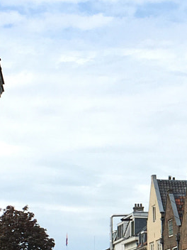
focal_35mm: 132
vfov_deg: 14.9
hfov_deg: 11.0
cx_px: 220
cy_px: 180
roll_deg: +0.6
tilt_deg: +8.8
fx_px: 951
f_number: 2.2
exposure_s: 1/1637
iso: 25
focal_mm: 4.15
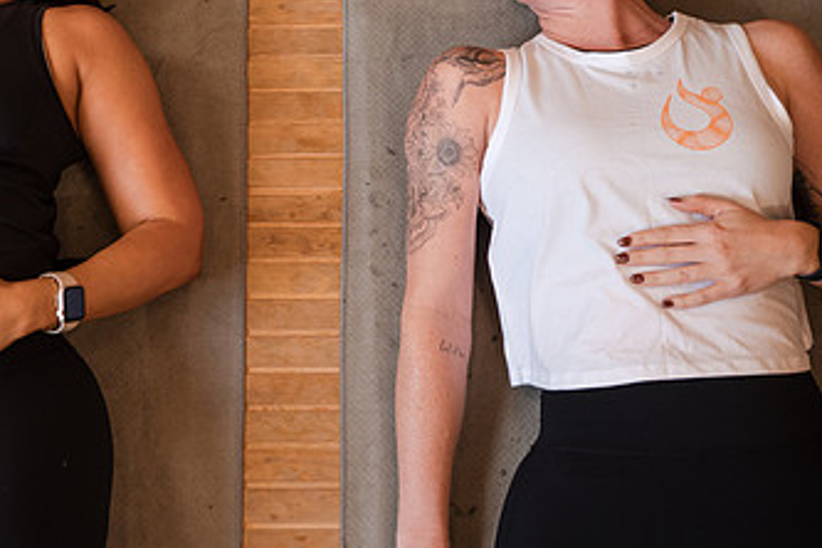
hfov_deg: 32.5
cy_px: 115
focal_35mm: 61
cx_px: 259
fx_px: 1393
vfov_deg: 22.0
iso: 400
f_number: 3.2
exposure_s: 1/125
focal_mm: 35
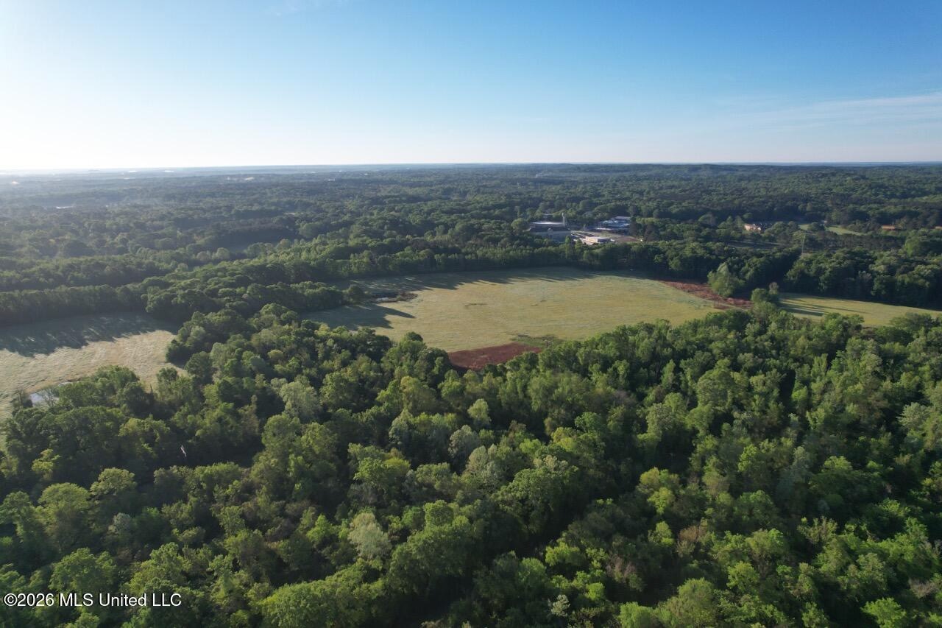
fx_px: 576
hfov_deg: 78.6
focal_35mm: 22
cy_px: 314
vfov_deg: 57.2
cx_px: 471
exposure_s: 1/1500
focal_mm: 8.38
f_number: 2.8
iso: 100
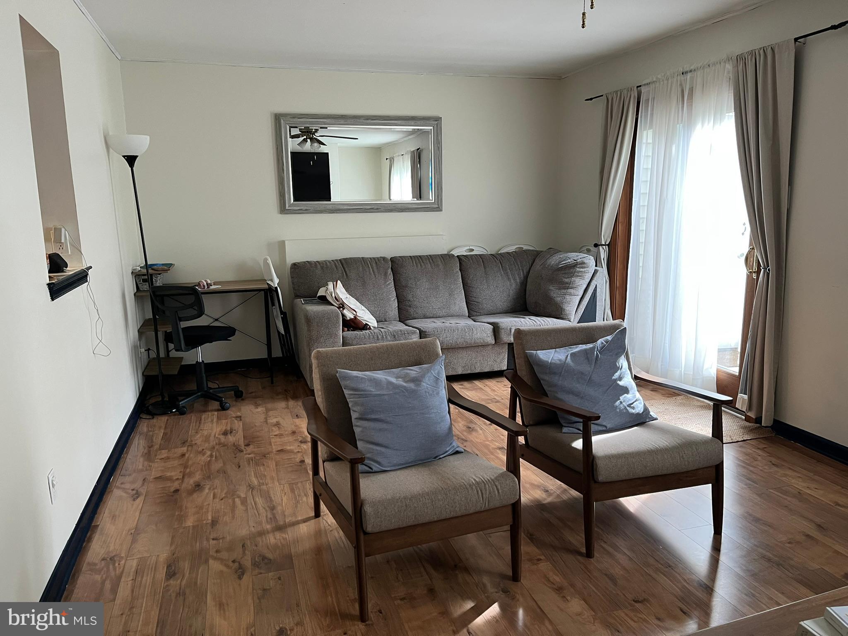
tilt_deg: -8.6
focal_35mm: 26
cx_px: 424
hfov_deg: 67.3
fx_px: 637
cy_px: 318
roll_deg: +0.6
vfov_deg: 53.1
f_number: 1.6
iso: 100
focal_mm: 5.1
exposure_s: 1/60
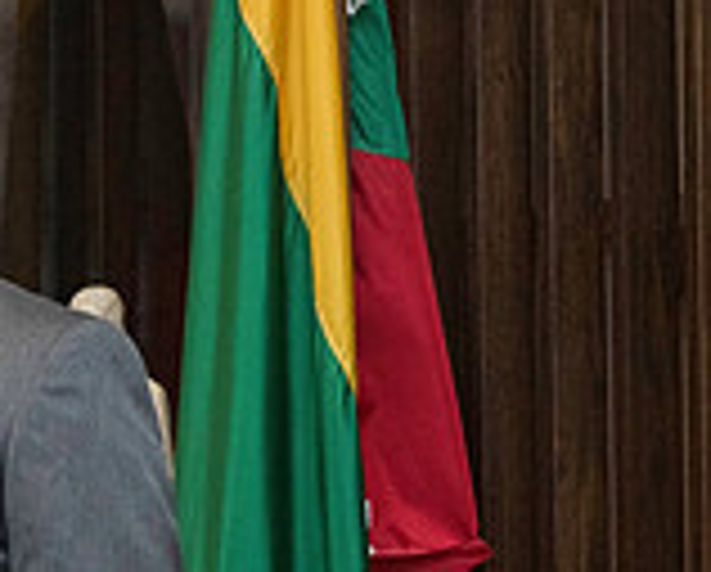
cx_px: -148
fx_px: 6008
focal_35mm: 285
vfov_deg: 5.4
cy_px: 473
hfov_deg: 6.7
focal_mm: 70
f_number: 4.5
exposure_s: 1/160
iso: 1250
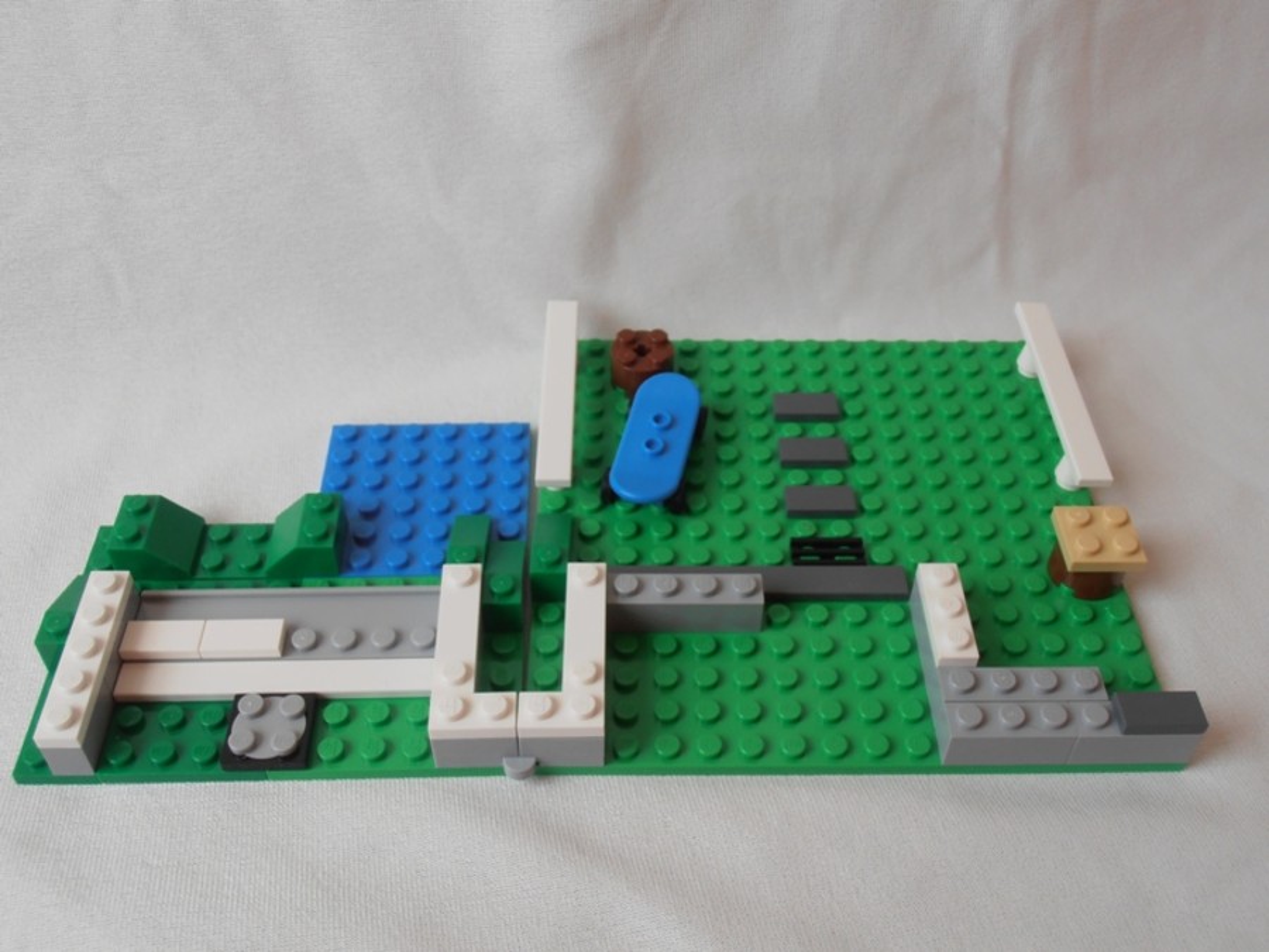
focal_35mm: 37
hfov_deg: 50.1
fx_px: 1356
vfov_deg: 38.7
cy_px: 476
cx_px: 634
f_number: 3.9
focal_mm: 6.61
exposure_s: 1/60
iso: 80
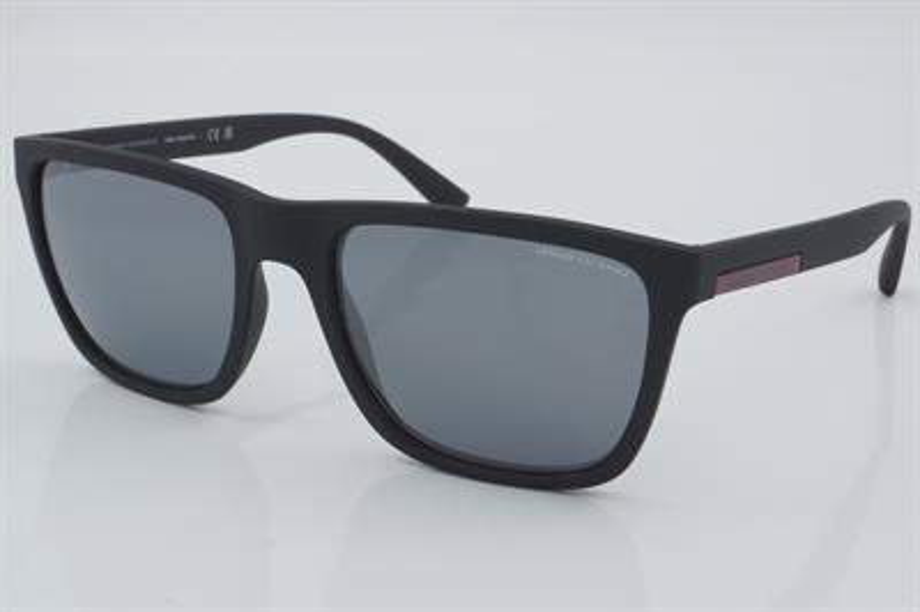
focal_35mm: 75
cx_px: 460
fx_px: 1915
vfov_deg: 18.2
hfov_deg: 27.0
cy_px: 306
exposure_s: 1/4
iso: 100
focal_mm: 50
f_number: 32
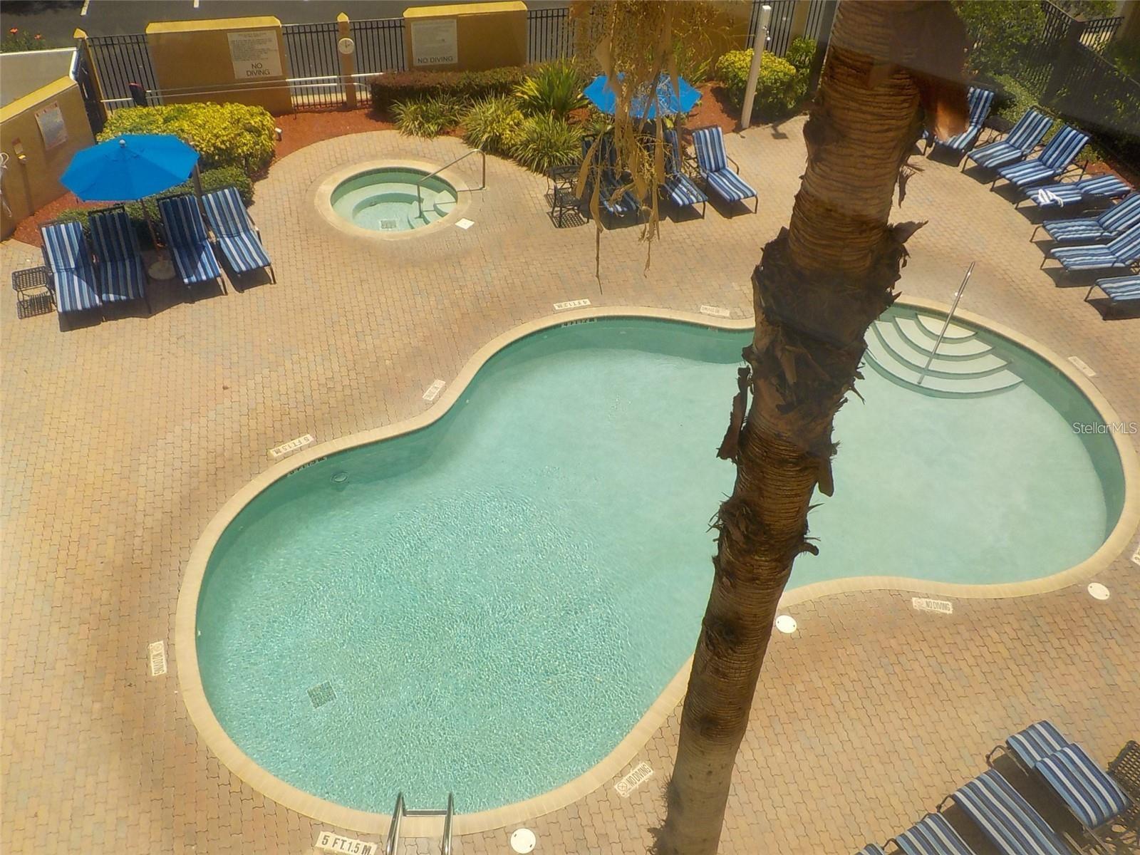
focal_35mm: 30
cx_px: 570
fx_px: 988
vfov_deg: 46.8
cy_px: 428
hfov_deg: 60.0
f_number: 3.3
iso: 125
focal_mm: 4.1
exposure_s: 1/640
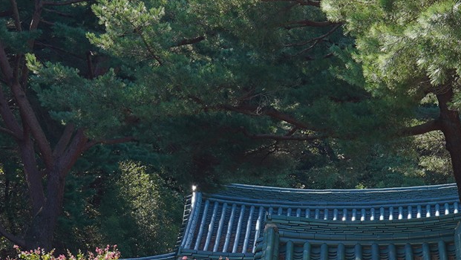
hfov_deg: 18.0
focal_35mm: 118
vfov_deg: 9.9
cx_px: 356
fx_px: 1443
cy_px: 420
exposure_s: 1/100
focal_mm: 35
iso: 200
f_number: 8
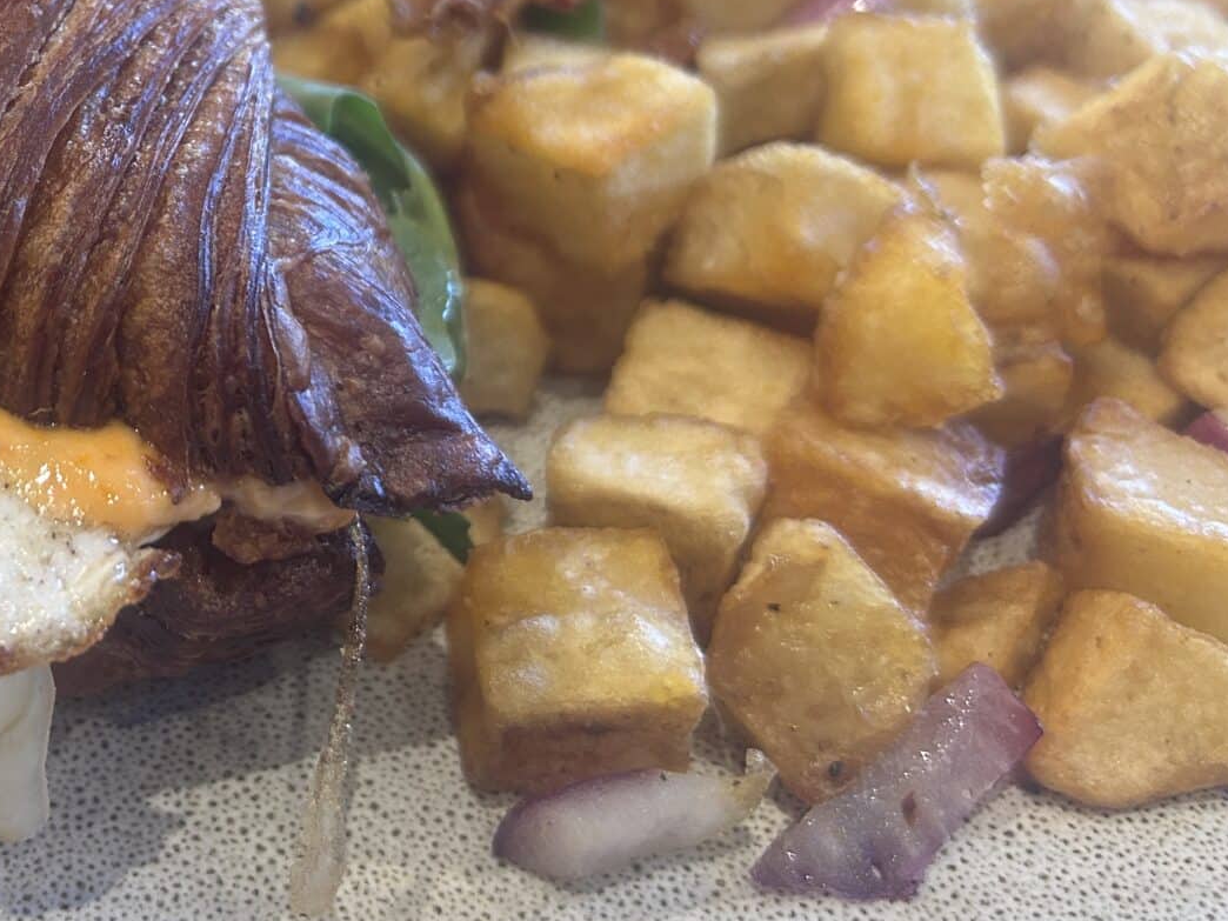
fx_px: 1809
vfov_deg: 27.9
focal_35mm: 51
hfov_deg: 35.0
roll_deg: +2.4
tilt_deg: -37.2
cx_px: 85
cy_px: 178
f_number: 1.5
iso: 160
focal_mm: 5.7
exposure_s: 1/60
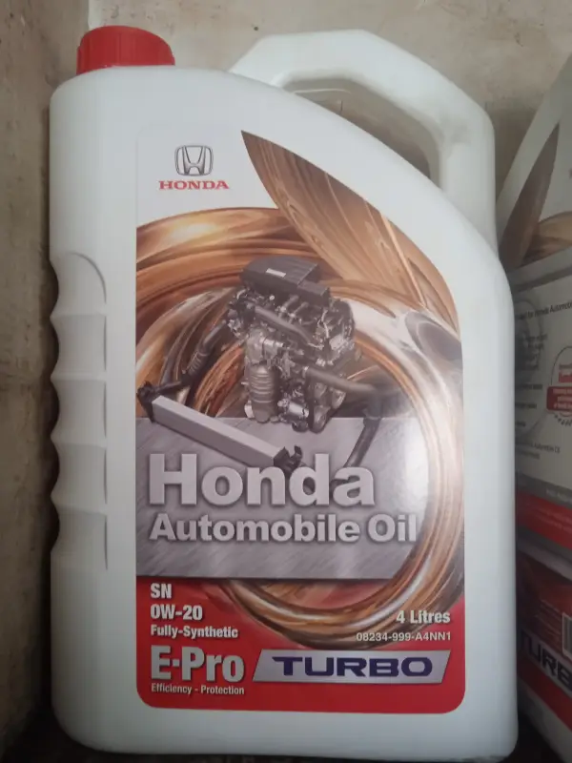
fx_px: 617
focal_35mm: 28
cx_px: 286
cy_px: 382
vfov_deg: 63.4
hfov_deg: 49.7
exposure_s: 1/25
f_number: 2.2
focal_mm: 3.43
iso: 560
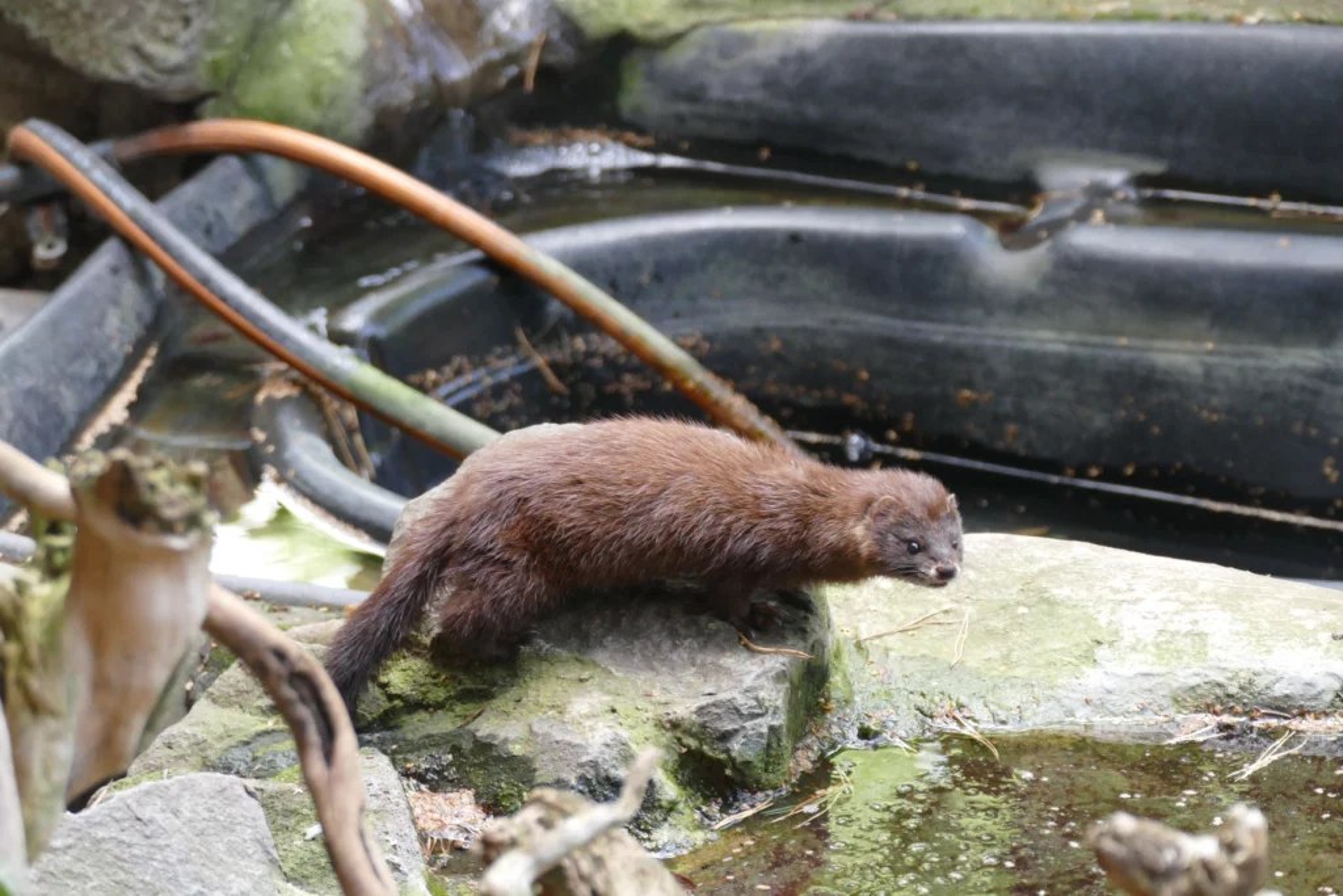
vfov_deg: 7.2
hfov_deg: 10.8
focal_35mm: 191
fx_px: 7126
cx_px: 672
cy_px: 448
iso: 1000
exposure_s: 1/100
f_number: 4
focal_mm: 69.6
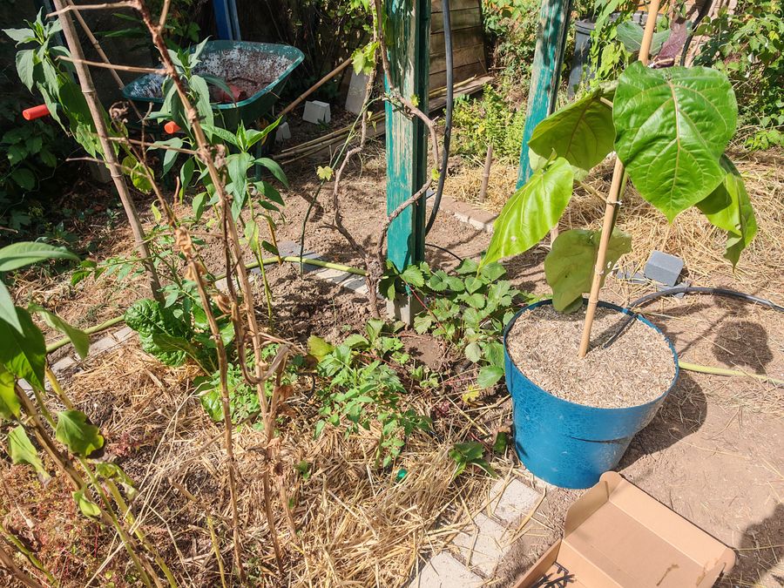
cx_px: 392
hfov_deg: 71.6
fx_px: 544
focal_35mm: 24
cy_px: 294
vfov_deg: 56.8
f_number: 2
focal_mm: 6.83
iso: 100
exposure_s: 1/5200
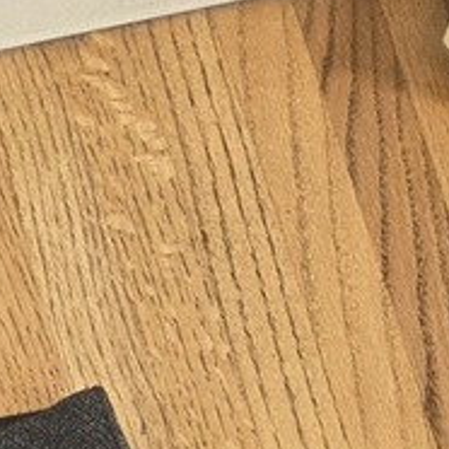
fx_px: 2143
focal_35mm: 146
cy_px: 1512
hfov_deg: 11.5
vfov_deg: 8.8
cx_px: -222
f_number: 1.8
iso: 200
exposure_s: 1/120
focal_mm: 5.4
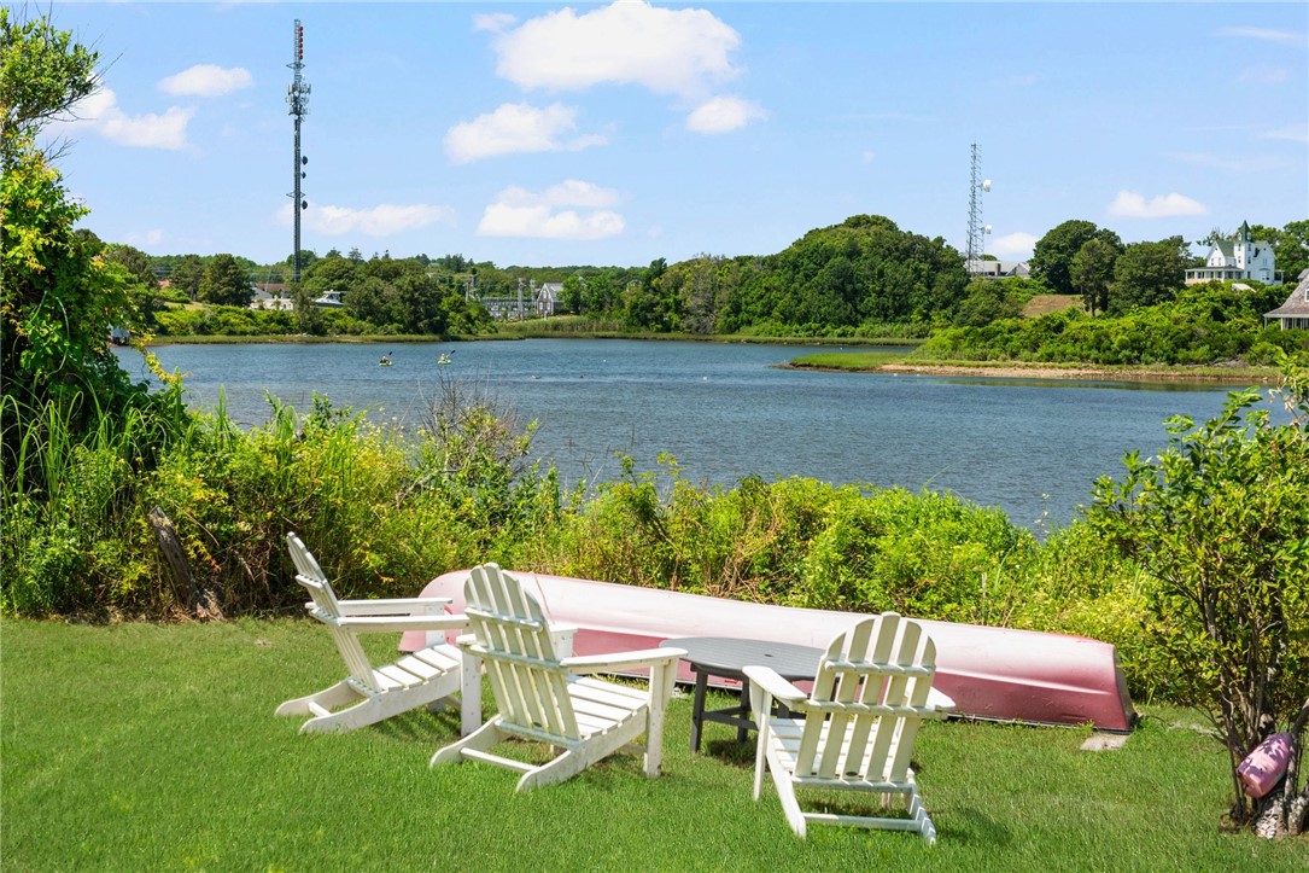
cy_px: 436
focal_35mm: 60
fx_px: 2181
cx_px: 654
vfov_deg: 22.6
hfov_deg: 33.4
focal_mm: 60
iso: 200
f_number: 7.1
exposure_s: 1/160
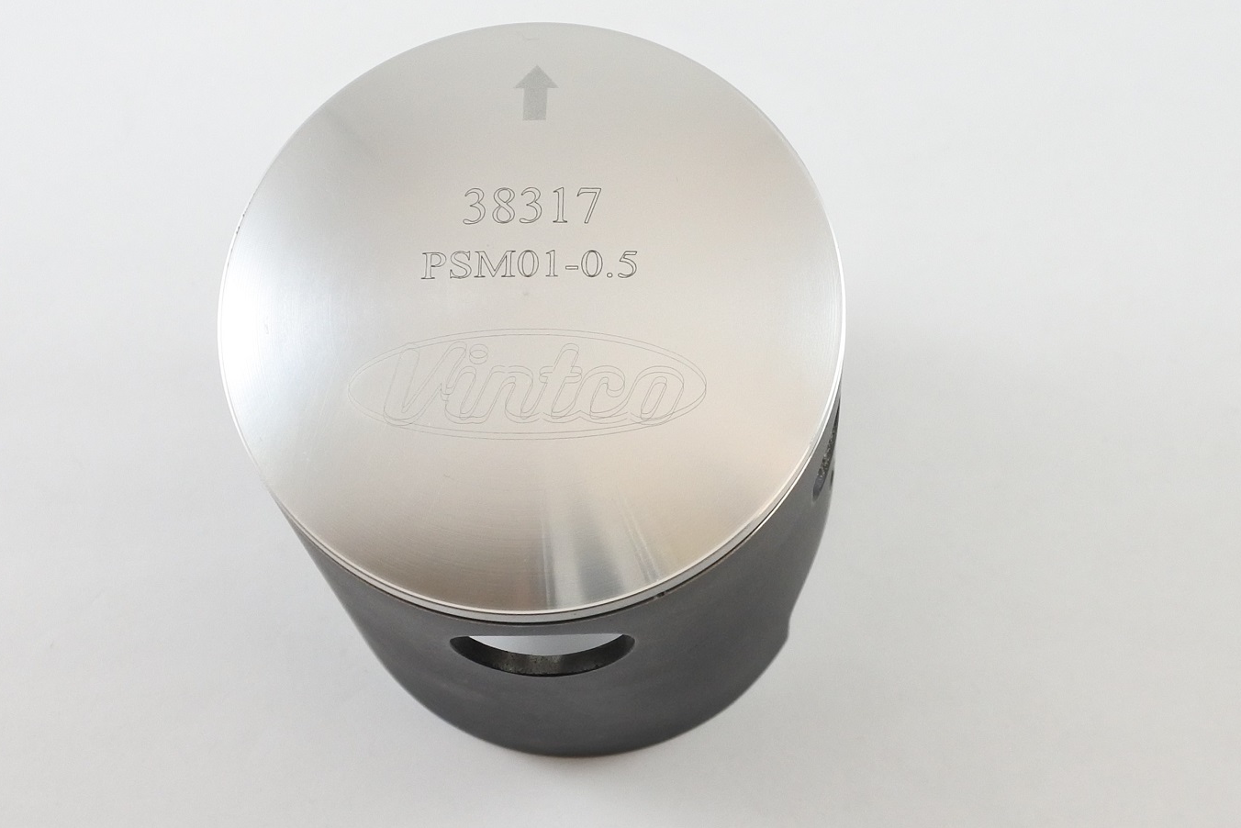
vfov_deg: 29.2
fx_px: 1586
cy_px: 379
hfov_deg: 42.7
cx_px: 543
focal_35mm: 46
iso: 400
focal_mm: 12.3
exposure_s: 1/125
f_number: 3.8
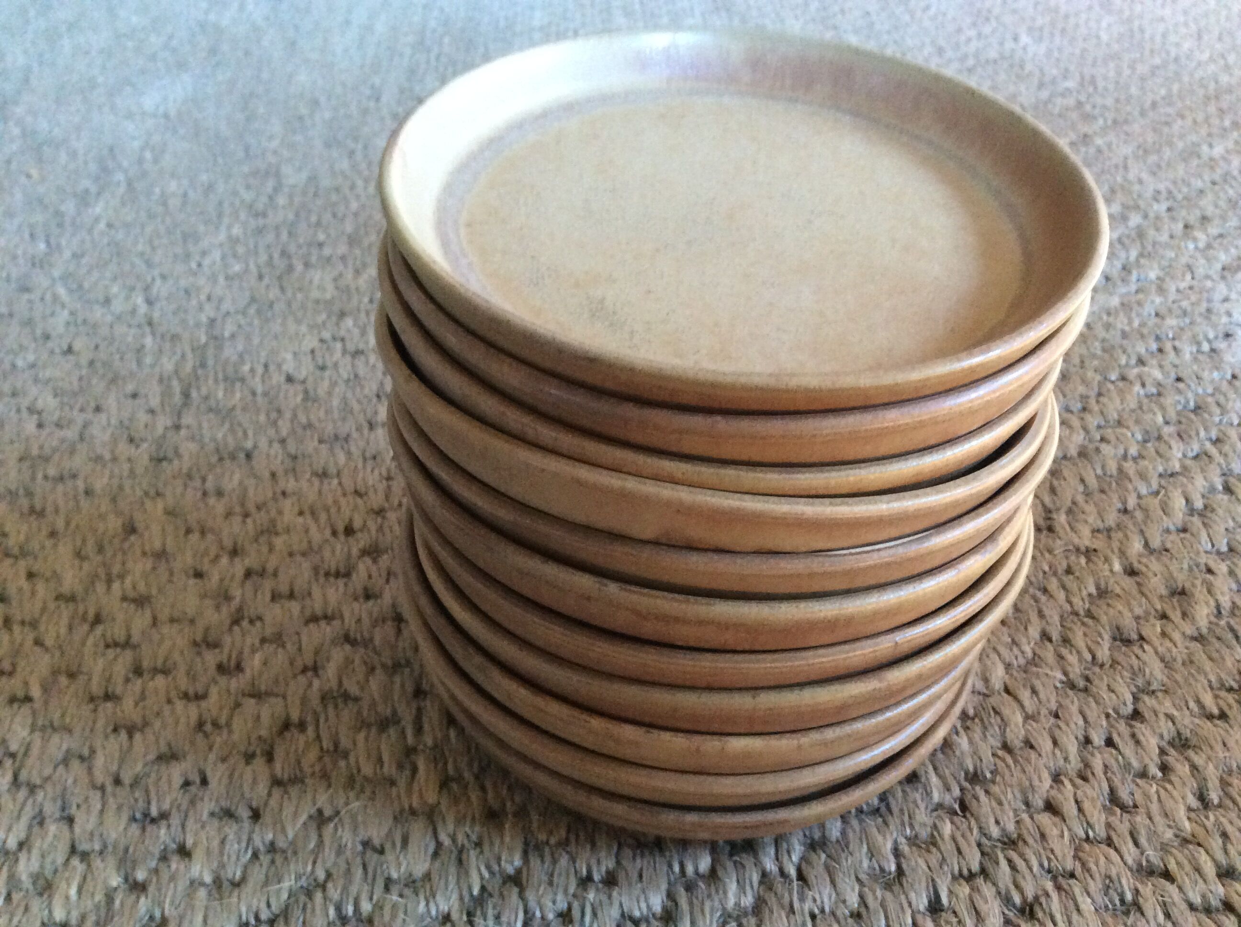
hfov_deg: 56.9
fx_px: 1146
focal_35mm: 32
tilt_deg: -38.7
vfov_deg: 44.1
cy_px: 464
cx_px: 620
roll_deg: +0.7
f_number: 2.4
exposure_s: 1/17
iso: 320
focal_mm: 3.3
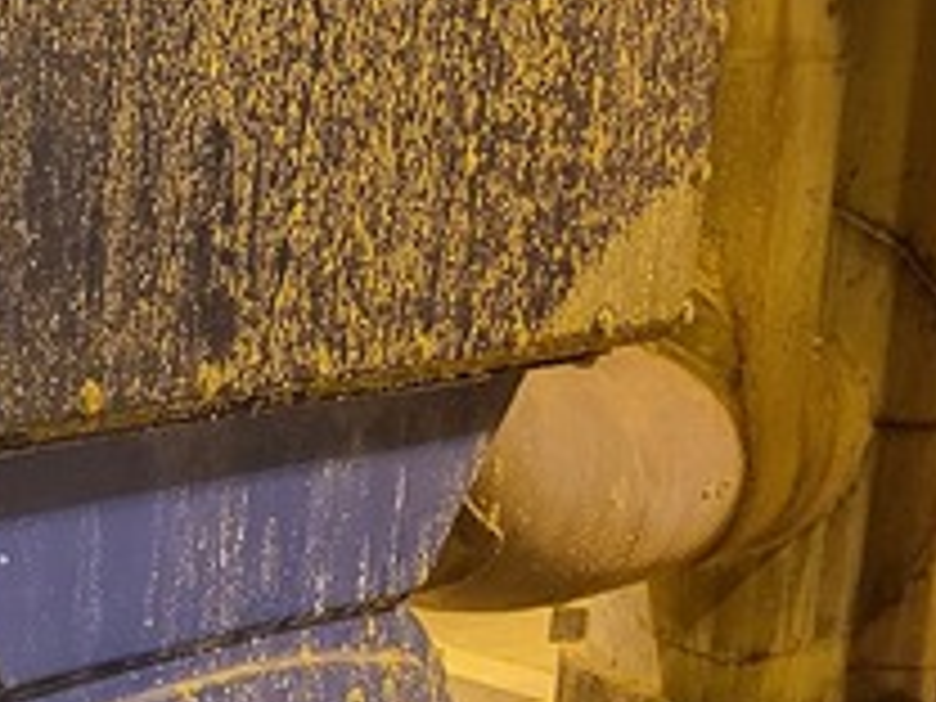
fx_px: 2704
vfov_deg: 14.8
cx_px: -212
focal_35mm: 100
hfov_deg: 18.5
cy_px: 495
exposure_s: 1/24
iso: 640
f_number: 1.8
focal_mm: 5.4
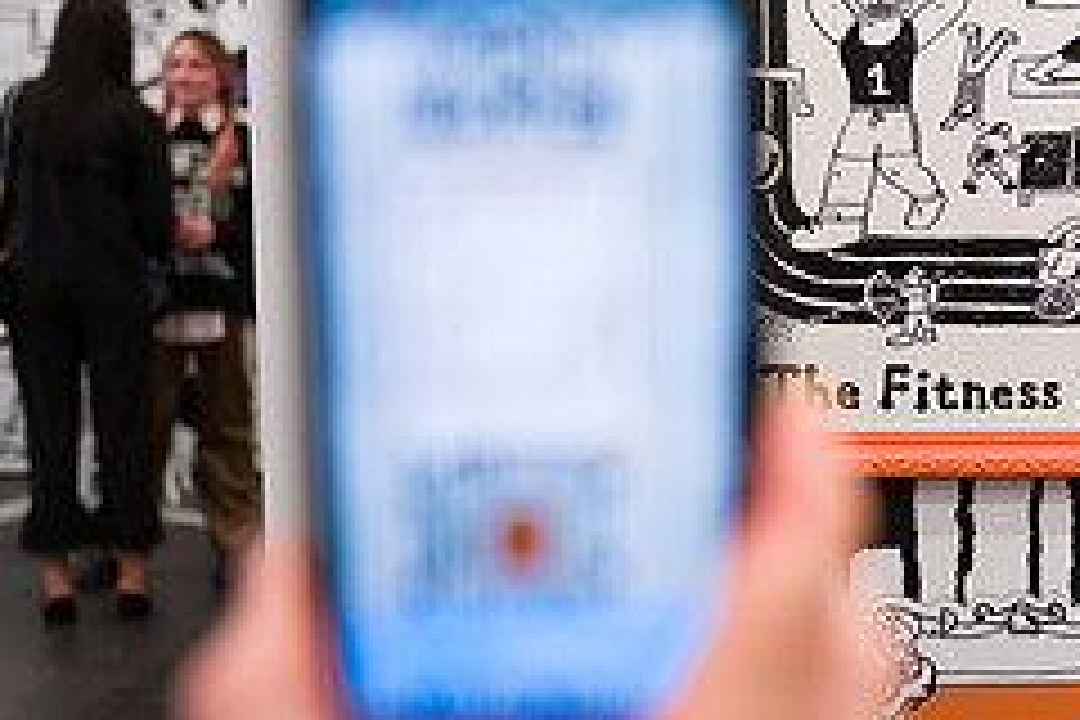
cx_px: 1152
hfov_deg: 23.4
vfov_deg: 16.6
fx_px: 2460
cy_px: 400
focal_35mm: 82
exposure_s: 1/250
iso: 2500
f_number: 3.2
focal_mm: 34
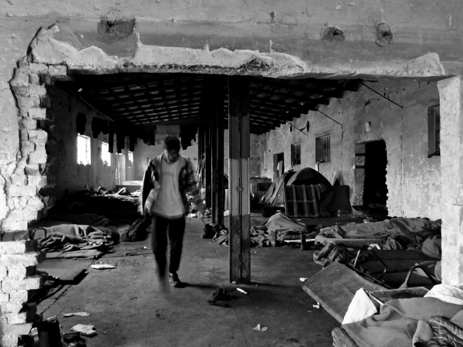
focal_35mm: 33
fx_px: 441
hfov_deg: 55.4
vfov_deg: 42.9
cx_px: 232
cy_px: 174
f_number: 3
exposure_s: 1/4
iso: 800
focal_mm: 5.8
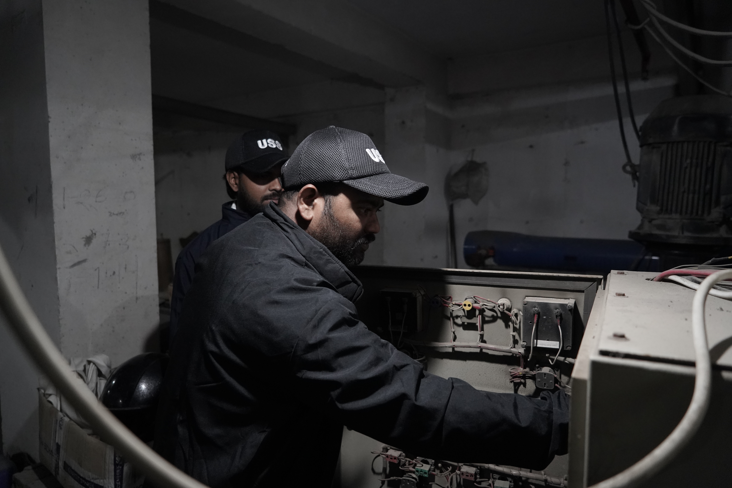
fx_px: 488
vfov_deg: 53.1
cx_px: 366
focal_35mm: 24
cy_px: 244
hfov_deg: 73.7
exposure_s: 1/100
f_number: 4
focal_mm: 24
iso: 5000
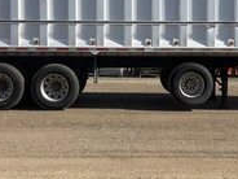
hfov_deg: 30.7
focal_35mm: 63
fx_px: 433
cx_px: 141
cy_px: 54
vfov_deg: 23.1
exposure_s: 1/2141
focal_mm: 3
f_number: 1.8
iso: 25
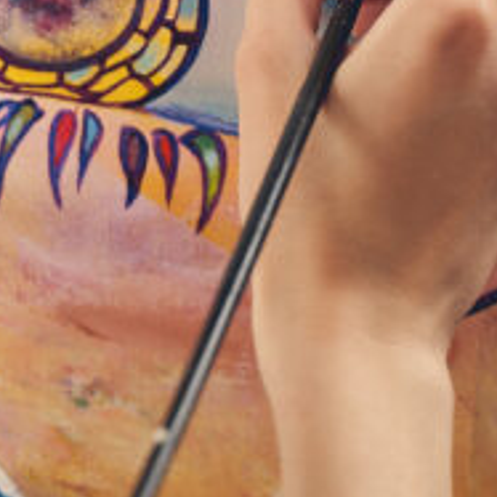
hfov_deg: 7.3
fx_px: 3866
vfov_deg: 7.3
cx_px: -35
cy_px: -126
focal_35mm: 238
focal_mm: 51
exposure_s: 1/100
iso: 320
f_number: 2.8
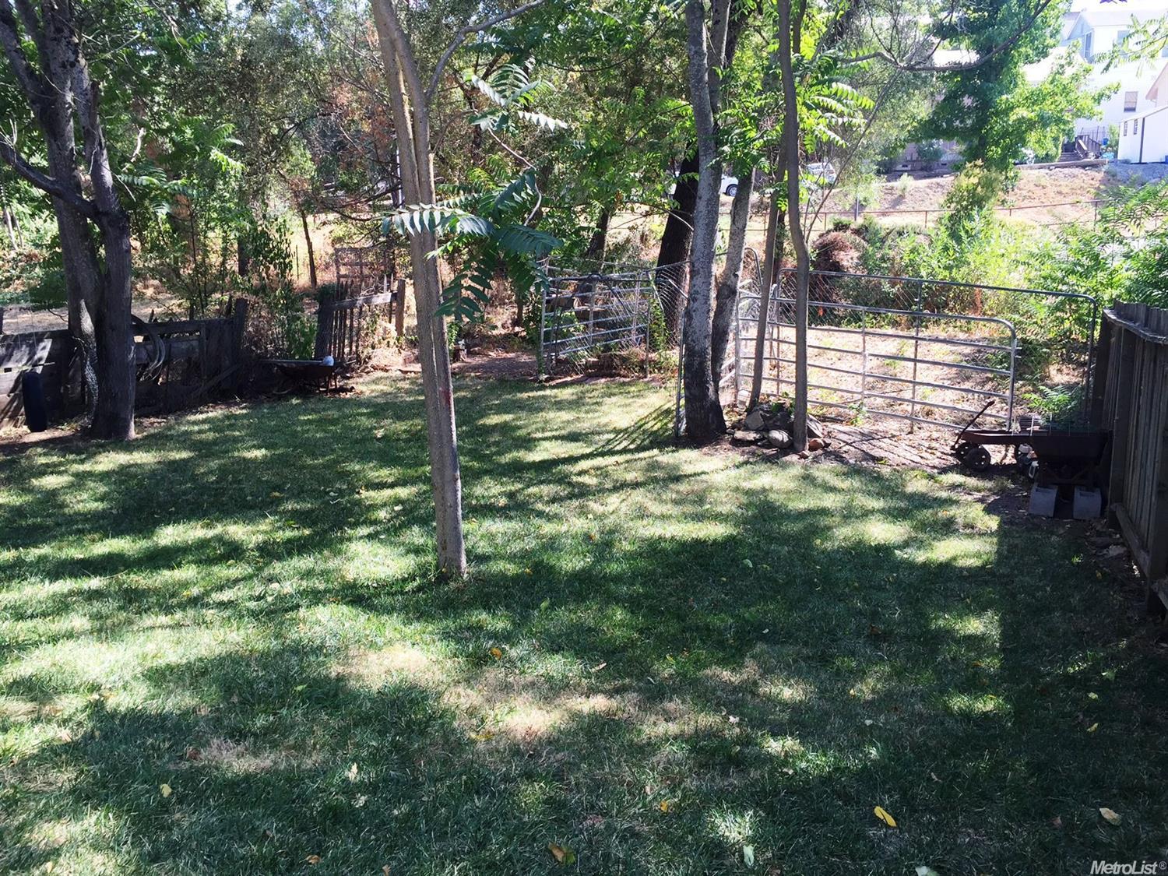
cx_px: 584
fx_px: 979
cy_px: 438
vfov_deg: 48.2
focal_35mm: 29
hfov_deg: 61.7
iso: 32
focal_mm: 4.15
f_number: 2.2
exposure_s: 1/321
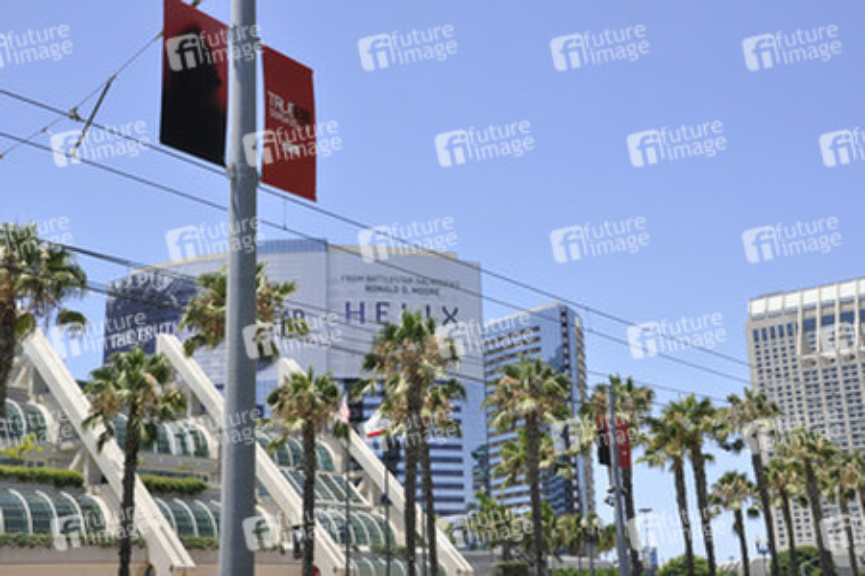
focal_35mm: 48
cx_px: 432
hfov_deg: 41.1
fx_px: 1153
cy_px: 288
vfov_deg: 28.1
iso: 800
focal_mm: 32
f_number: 13
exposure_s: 1/640
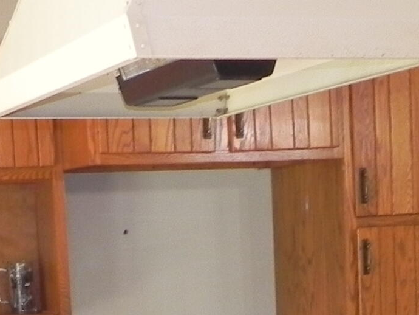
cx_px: 237
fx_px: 1368
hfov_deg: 17.4
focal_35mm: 113
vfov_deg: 12.3
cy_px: 514
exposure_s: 1/30
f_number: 2.8
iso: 200
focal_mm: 4.6
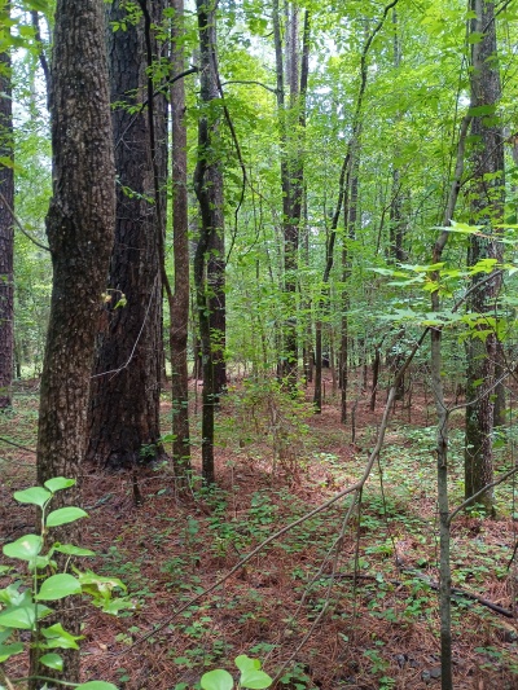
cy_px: 345
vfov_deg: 61.6
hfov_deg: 48.2
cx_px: 259
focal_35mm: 29
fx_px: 578
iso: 164
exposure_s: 1/60
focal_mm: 4.27
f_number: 1.8
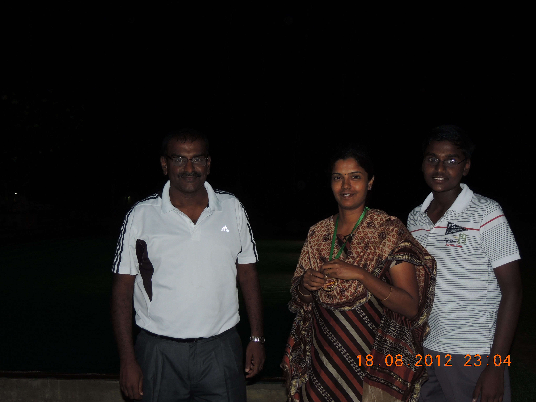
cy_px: 201
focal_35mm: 40
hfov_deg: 46.8
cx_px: 268
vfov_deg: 36.0
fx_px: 619
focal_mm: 7.1
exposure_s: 1/30
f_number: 3.3
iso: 200
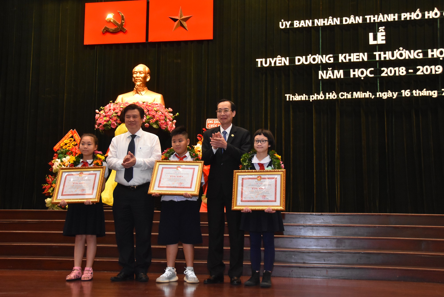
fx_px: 518
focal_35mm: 42
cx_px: 222
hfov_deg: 46.4
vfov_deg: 31.9
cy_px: 148
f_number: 4
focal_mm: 28
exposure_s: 1/125
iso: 2200
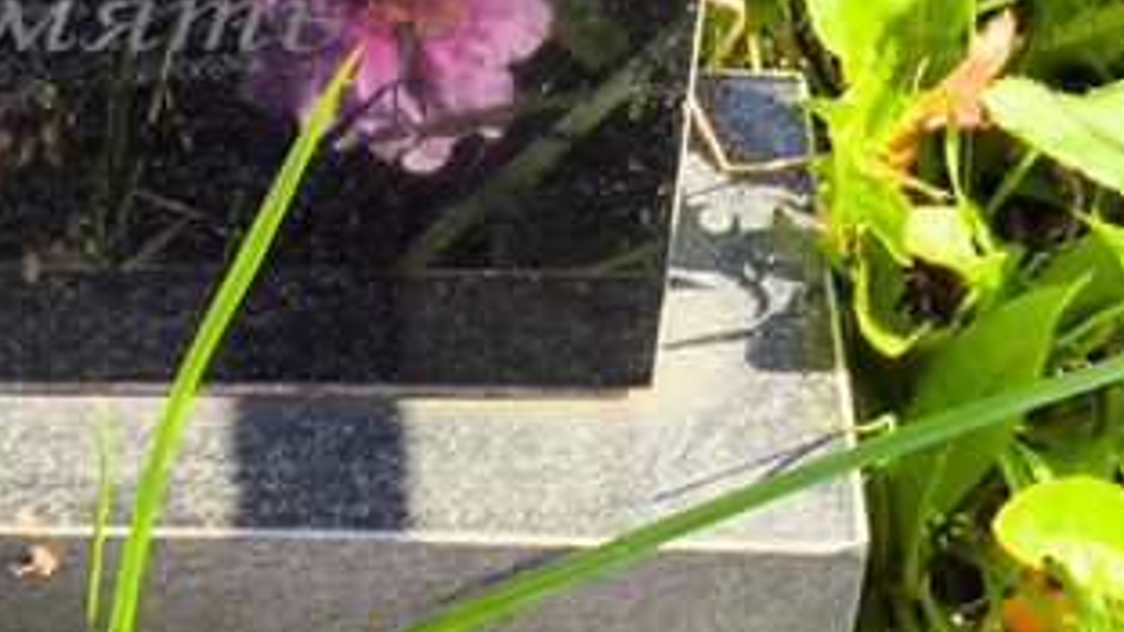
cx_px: -269
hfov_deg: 14.8
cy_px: -339
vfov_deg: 8.5
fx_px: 4173
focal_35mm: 140
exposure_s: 1/349
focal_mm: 4.71
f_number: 1.7
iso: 50
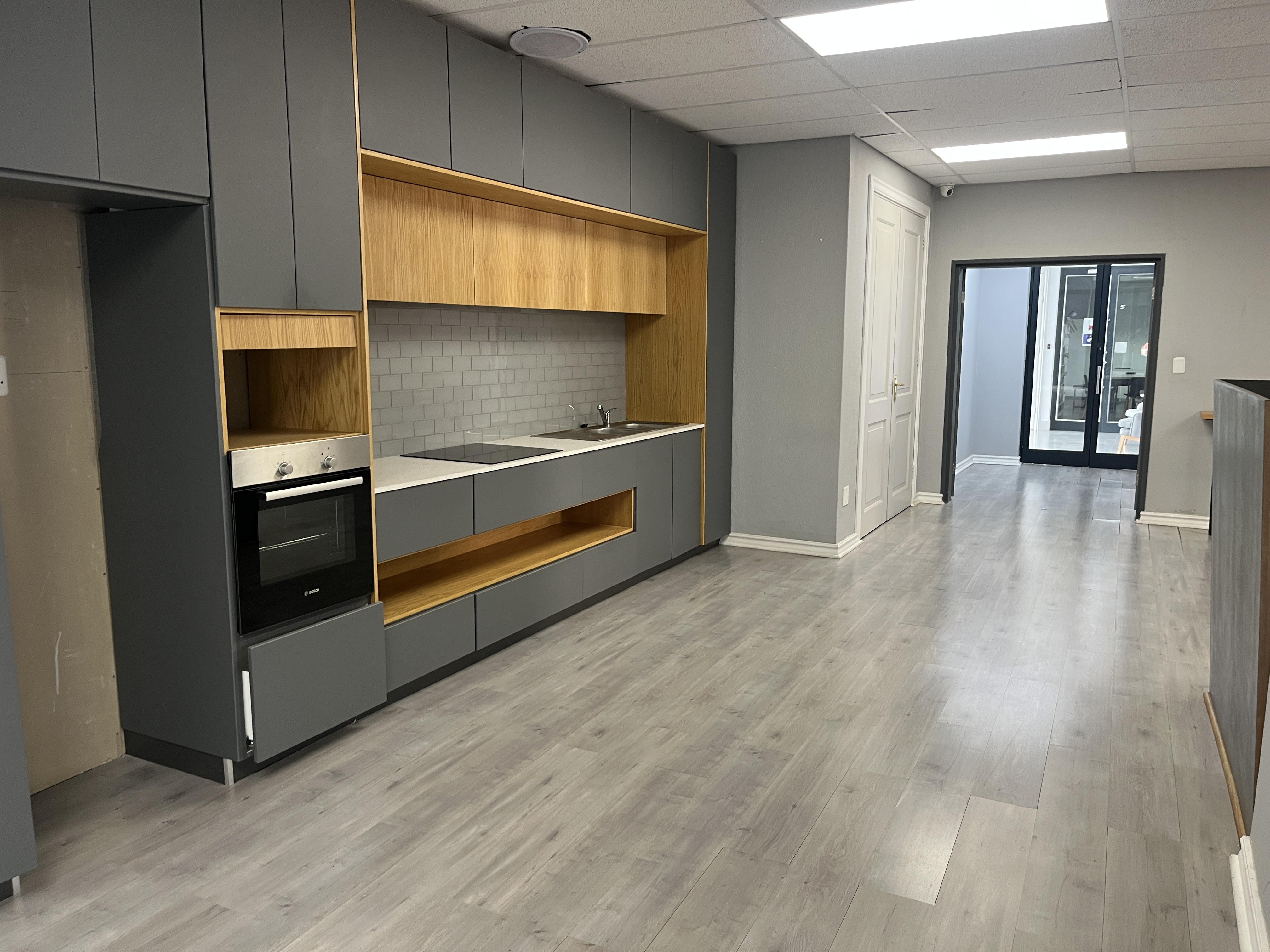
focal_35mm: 26
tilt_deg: -7.0
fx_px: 954
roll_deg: +0.6
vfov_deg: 53.1
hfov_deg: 67.3
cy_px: 476
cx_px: 635
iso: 80
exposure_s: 1/50
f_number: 1.6
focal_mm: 5.1
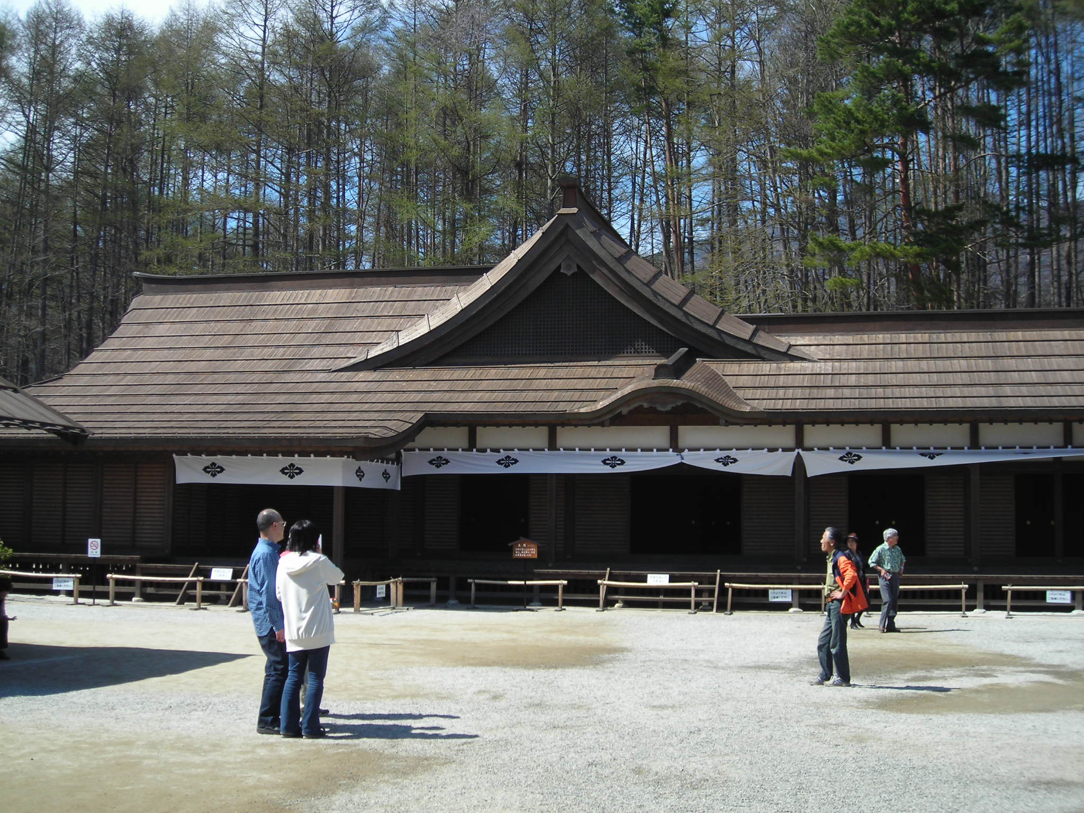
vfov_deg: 30.9
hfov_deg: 40.4
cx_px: 542
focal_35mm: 47
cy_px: 406
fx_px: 1472
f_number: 6.9
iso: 50
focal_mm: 7.8
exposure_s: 1/114
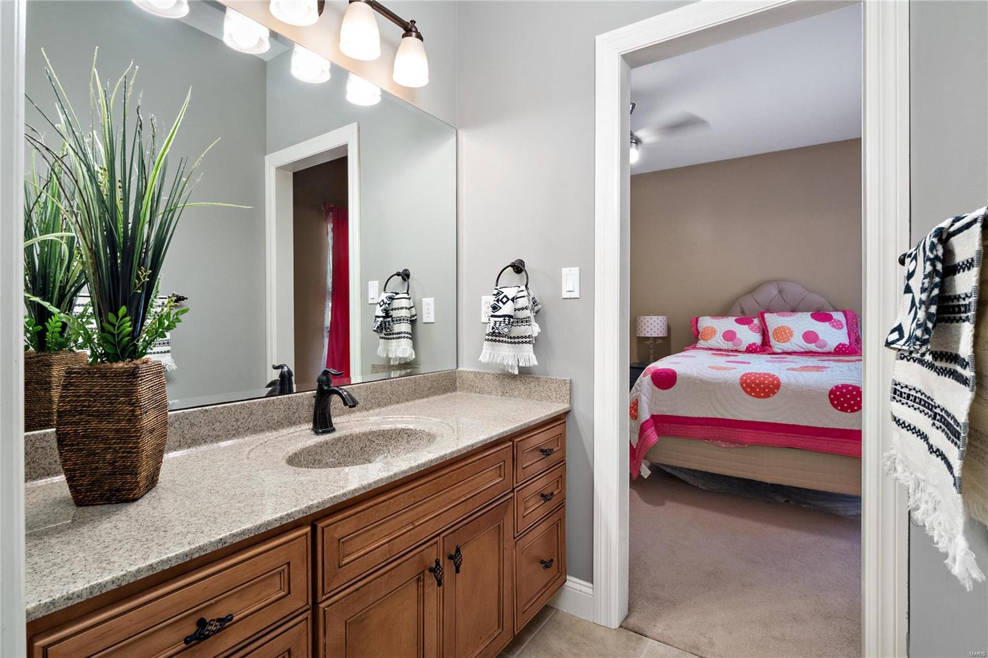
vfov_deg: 73.7
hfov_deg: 96.7
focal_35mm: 16
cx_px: 494
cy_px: 329
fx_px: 439
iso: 400
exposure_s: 1/8
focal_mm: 8
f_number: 8
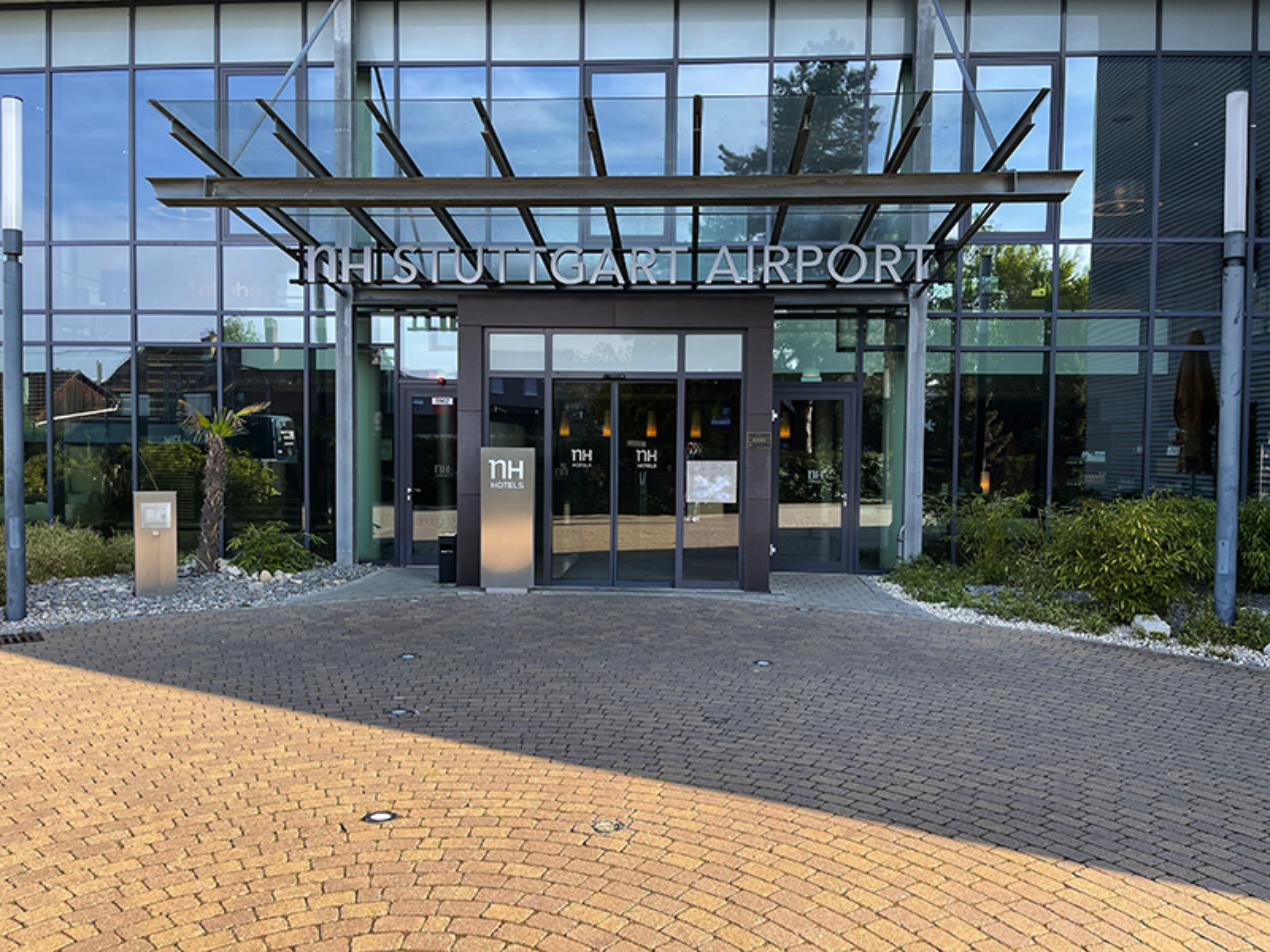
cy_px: 476
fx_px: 954
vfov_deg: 53.1
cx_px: 635
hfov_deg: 67.3
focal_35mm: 26
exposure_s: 1/569
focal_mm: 5.1
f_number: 1.6
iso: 32
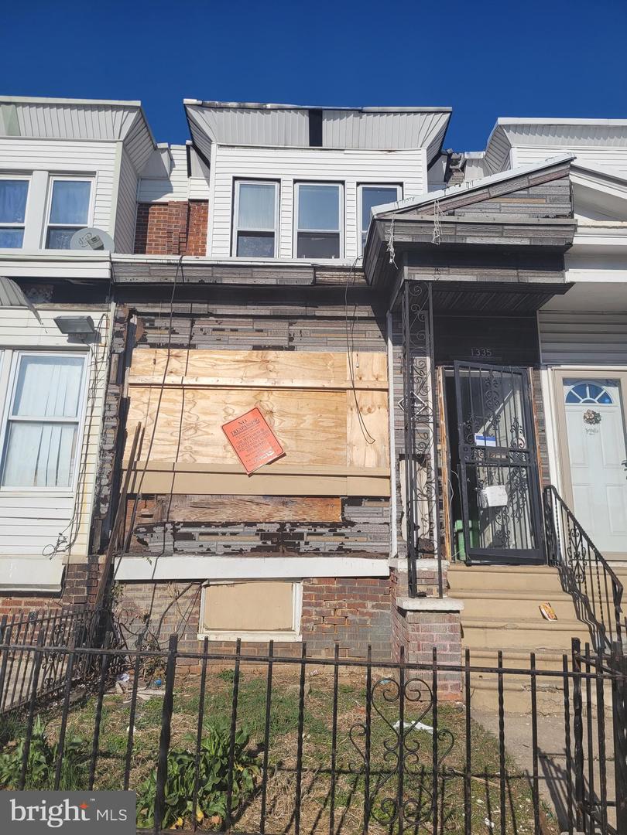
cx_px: 314
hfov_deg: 53.1
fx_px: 628
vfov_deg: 67.3
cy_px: 418
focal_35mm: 26
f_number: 1.8
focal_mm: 5.4
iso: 40
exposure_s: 1/4717
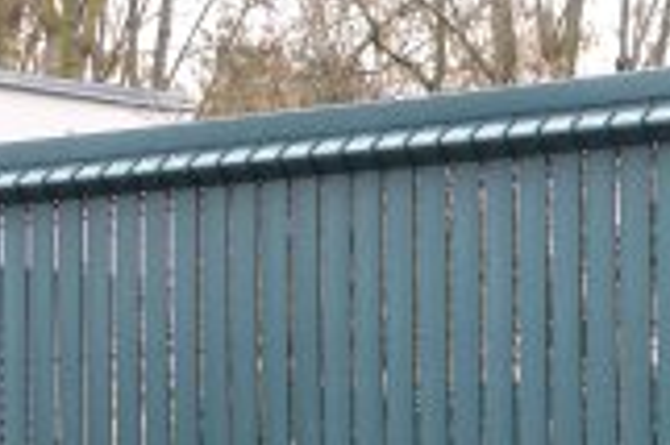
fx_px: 3458
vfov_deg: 7.2
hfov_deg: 10.9
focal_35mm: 186
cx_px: 787
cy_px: 769
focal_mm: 17.9
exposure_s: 1/50
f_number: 2.8
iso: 125
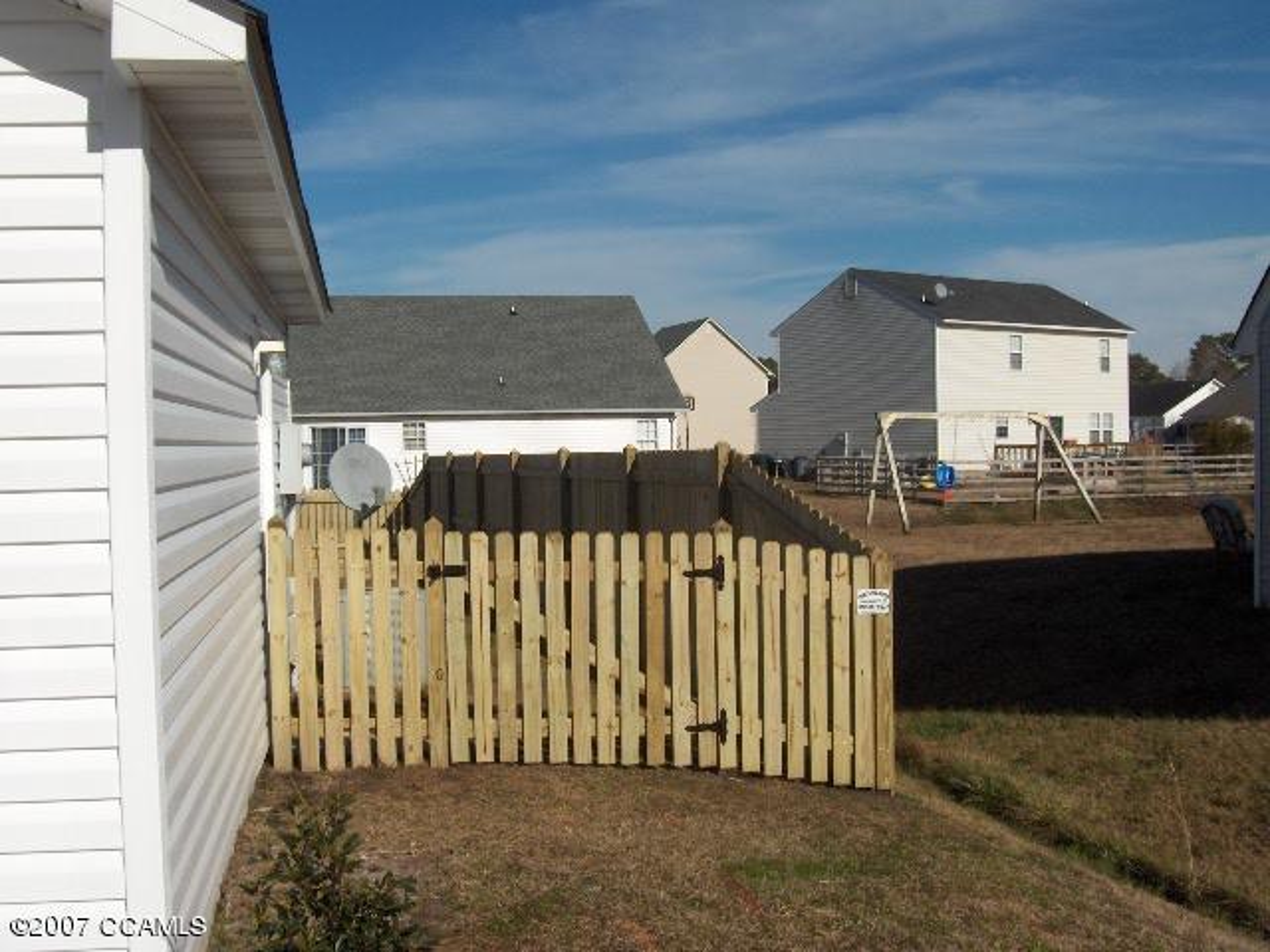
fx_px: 1431
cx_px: 635
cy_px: 476
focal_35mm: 39
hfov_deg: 47.9
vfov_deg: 36.8
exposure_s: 1/1852
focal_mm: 8
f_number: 4.8
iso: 100
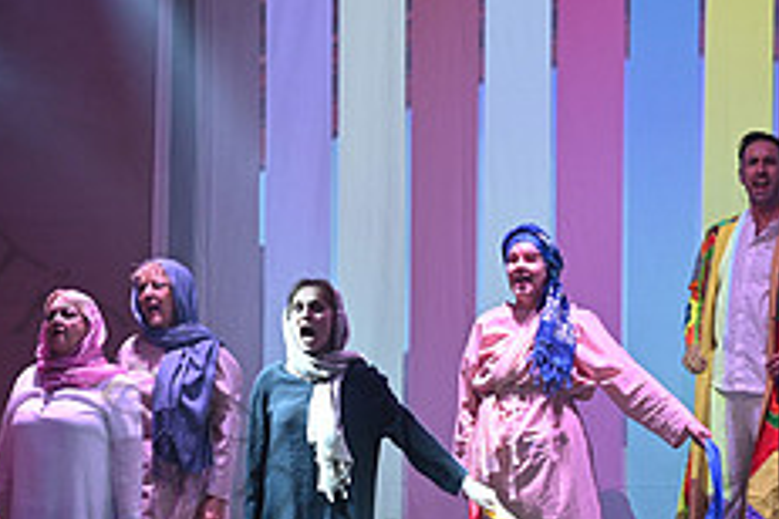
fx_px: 3808
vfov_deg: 7.8
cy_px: 403
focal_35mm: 176
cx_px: 172
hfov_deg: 11.6
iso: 640
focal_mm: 70
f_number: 2.8
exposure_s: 1/125
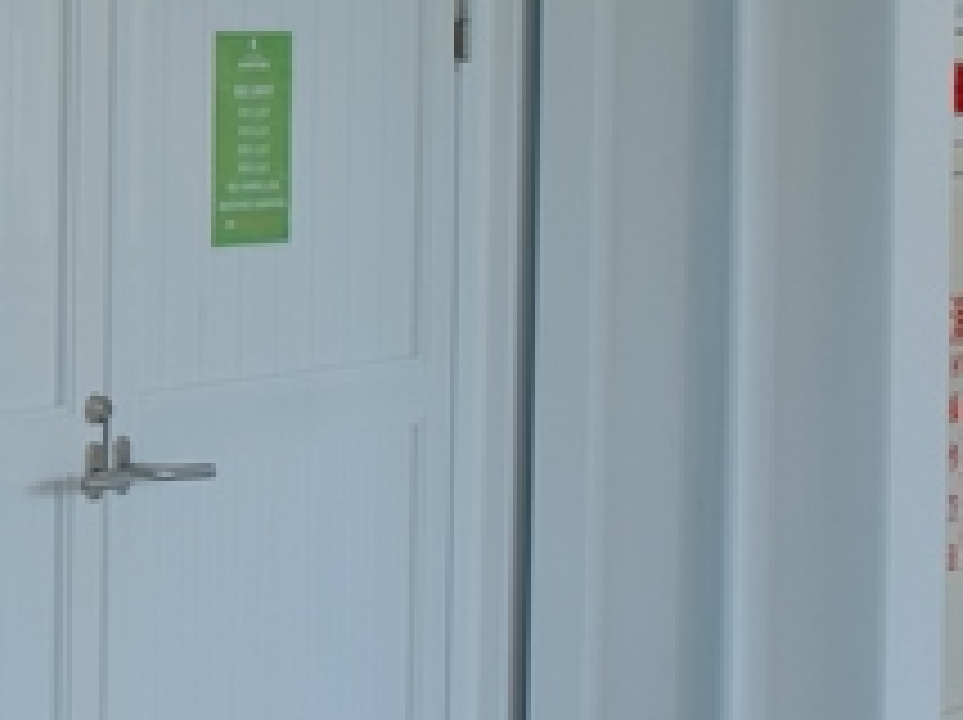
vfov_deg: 13.6
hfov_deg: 14.2
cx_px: -1148
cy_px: 92
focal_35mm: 108
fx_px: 3001
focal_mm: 16
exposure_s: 1/52
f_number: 5.6
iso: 160
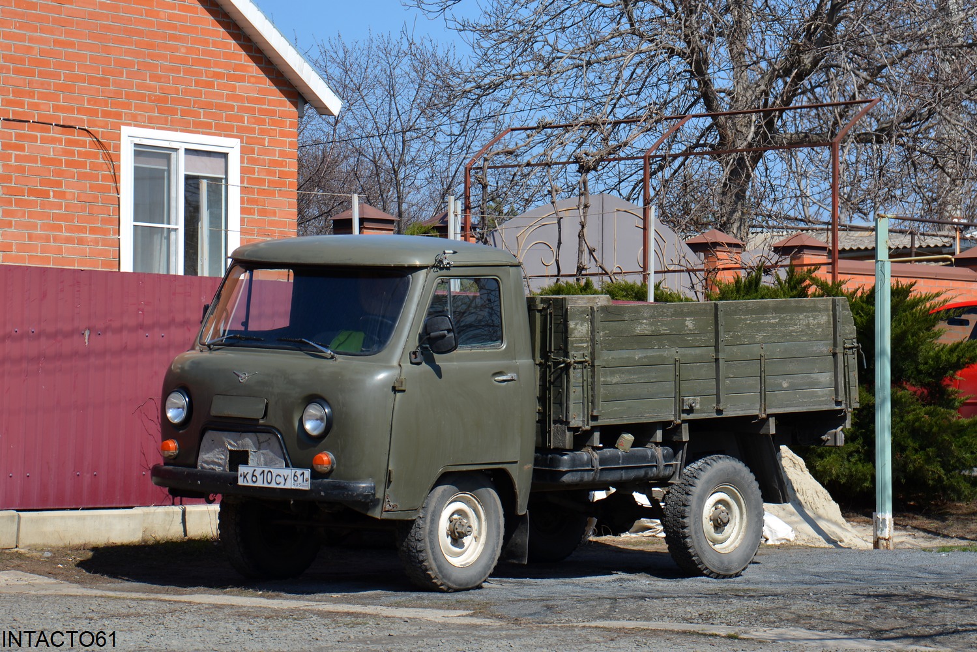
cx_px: 488
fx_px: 3054
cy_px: 326
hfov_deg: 18.2
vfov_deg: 12.2
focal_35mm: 112
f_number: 8
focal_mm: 75
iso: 100
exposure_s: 1/250
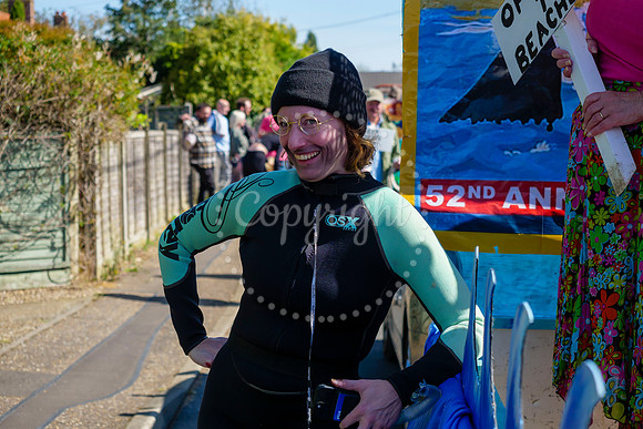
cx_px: 322
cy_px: 214
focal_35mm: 77
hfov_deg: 26.3
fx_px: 1375
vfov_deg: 17.7
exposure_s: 1/1250
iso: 200
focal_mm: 36
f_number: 3.5
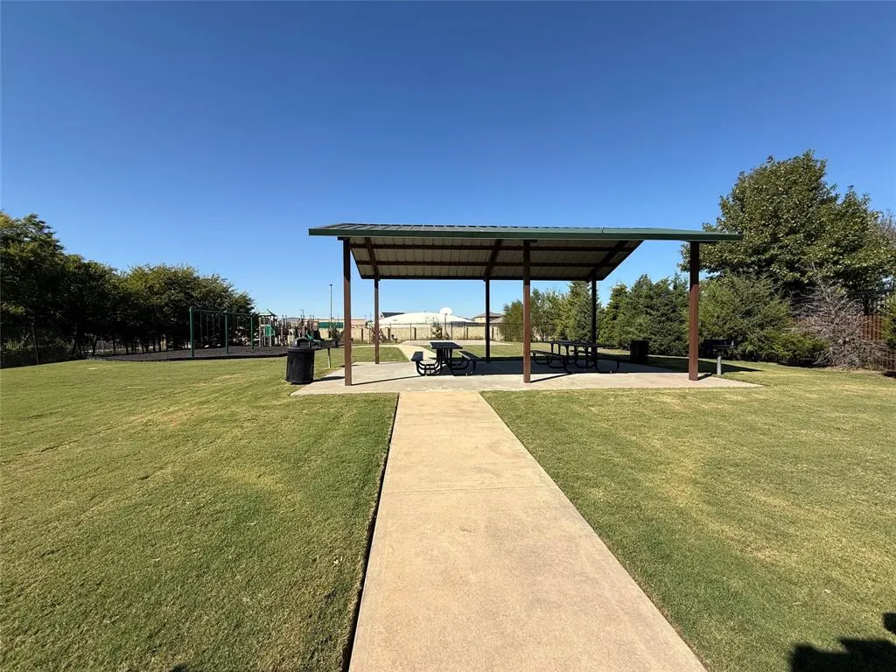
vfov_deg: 85.7
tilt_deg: -1.1
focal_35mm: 14
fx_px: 362
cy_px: 336
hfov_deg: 102.1
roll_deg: -0.1
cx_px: 448
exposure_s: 1/2506
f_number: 2.2
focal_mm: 2.22
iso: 50
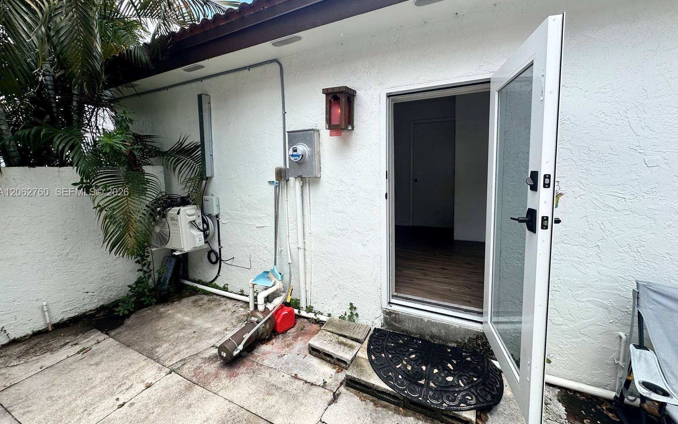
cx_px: 338
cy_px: 193
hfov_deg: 101.5
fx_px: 277
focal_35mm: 15
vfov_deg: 74.6
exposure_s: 1/553
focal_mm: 2.22
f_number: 2.2
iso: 40
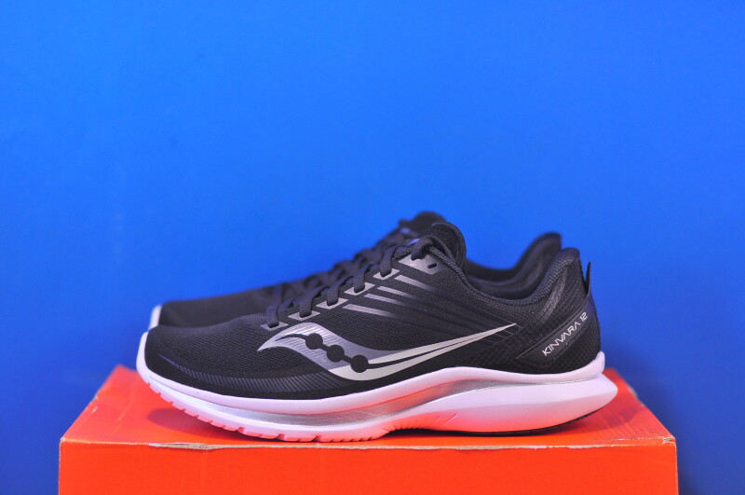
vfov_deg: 18.1
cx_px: 372
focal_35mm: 75
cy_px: 248
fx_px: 1550
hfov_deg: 27.0
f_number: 2.2
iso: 250
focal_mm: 50
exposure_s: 1/320
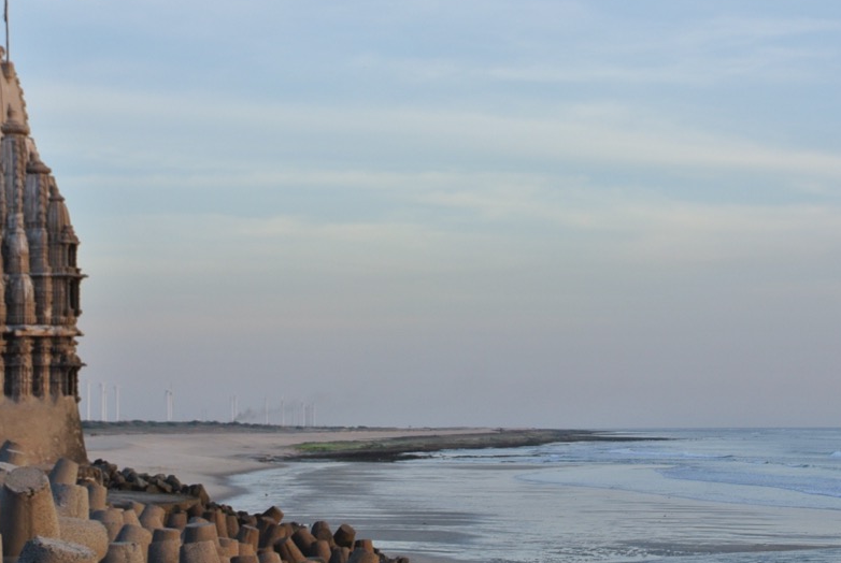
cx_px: 417
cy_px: 178
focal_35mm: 102
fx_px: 2386
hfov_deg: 20.0
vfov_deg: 13.4
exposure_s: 1/100
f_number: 5
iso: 100
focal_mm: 21.2
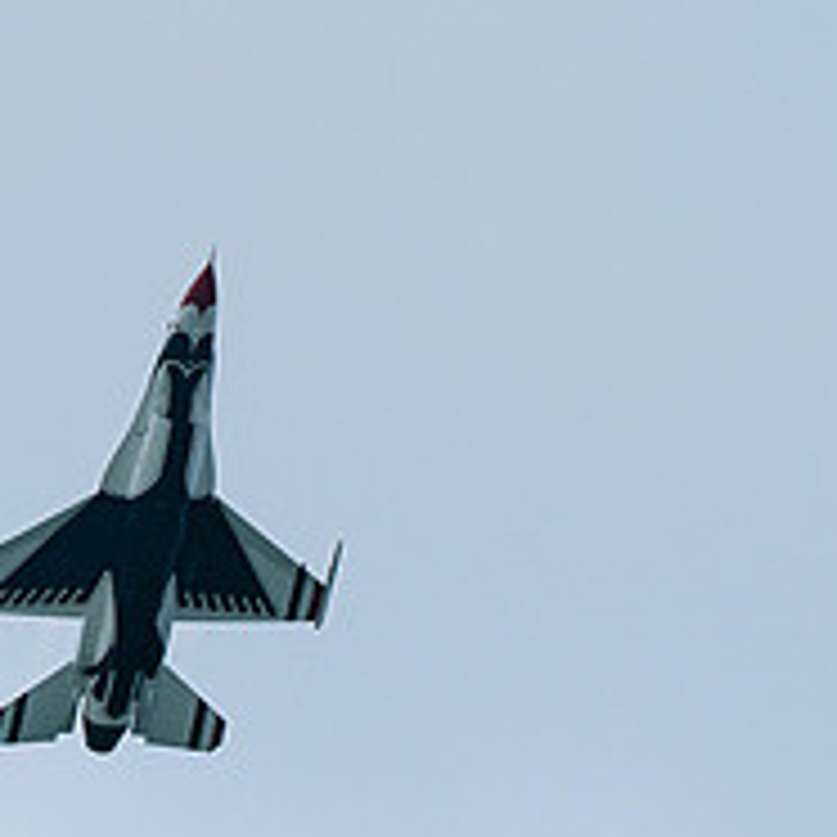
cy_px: 461
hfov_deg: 1.6
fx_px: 29079
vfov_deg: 1.6
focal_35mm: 1063
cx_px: 153
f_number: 14
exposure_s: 1/1250
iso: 640
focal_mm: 400
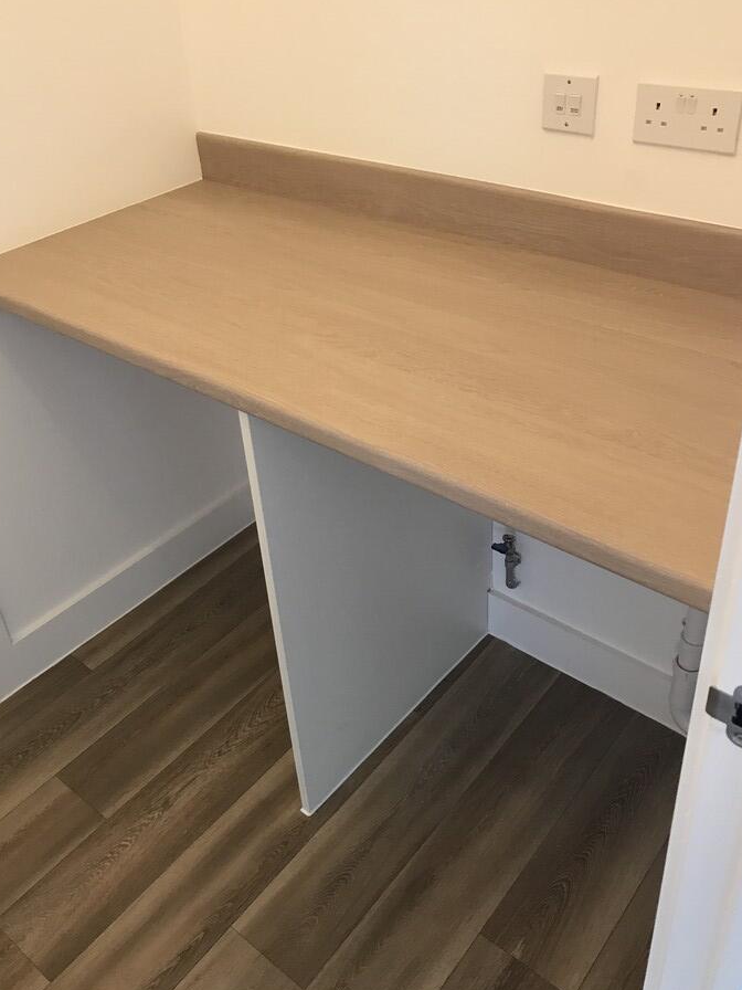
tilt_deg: -30.0
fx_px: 915
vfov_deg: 56.7
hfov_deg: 44.1
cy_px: 455
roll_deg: +6.7
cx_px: 353
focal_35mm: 32
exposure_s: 1/17
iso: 50
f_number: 1.8
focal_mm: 3.99
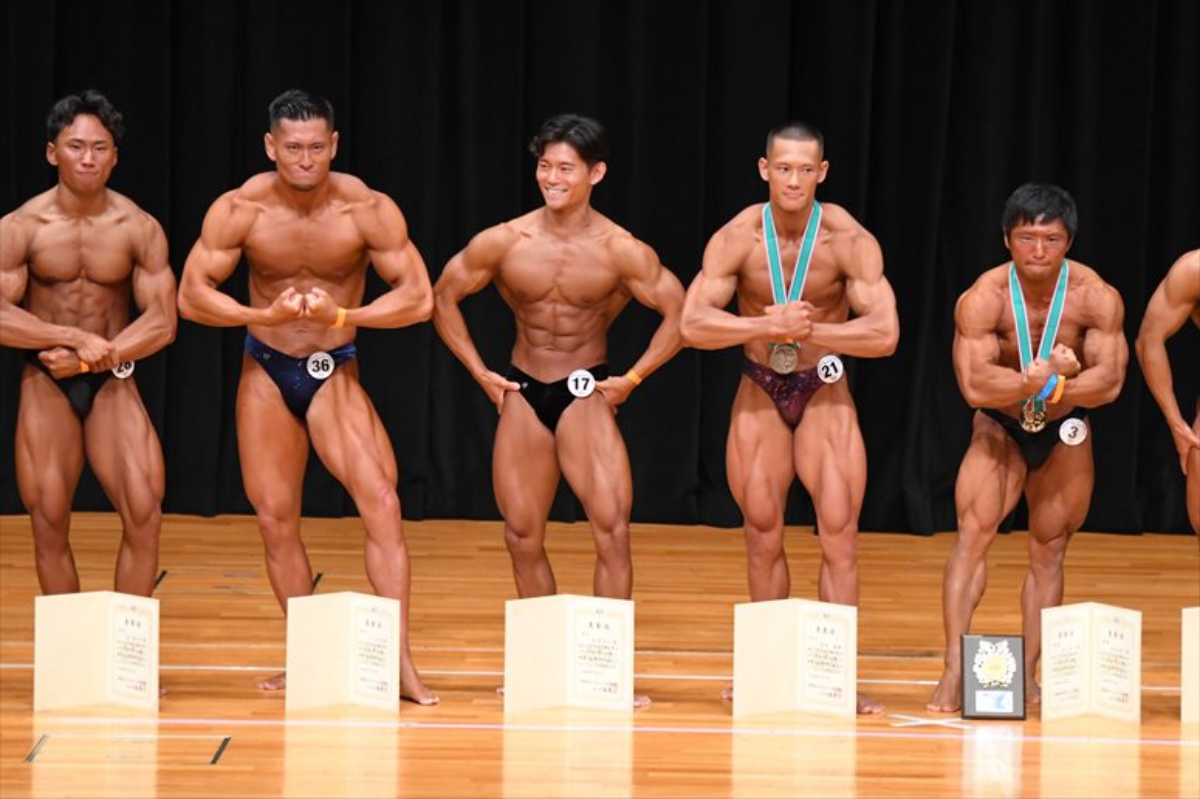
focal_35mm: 240
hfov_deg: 8.6
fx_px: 7996
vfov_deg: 5.7
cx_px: 600
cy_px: 400
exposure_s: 1/400
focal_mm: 160
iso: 4000
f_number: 5.6
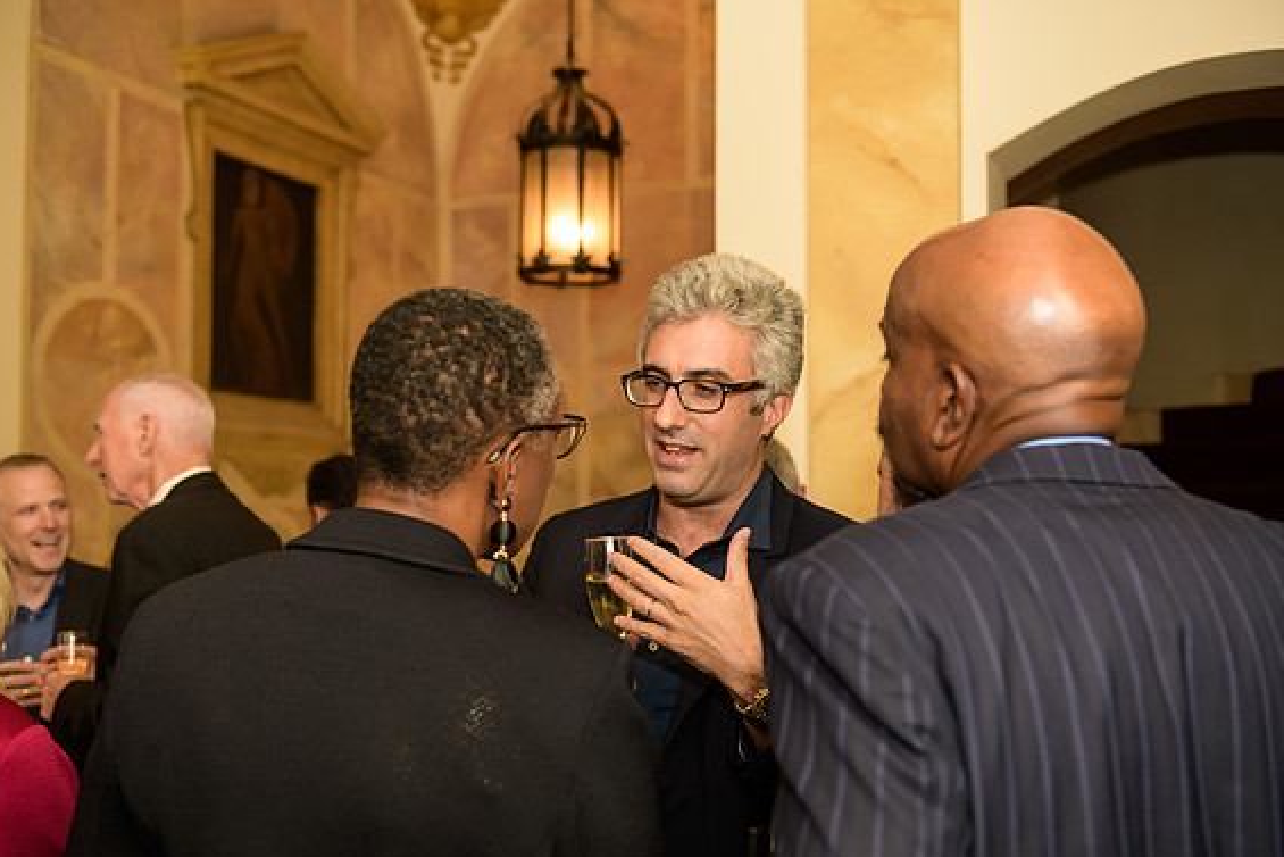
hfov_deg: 49.5
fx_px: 1391
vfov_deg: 34.2
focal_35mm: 39
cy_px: 438
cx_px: 634
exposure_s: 1/125
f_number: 3.2
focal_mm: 38
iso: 1000
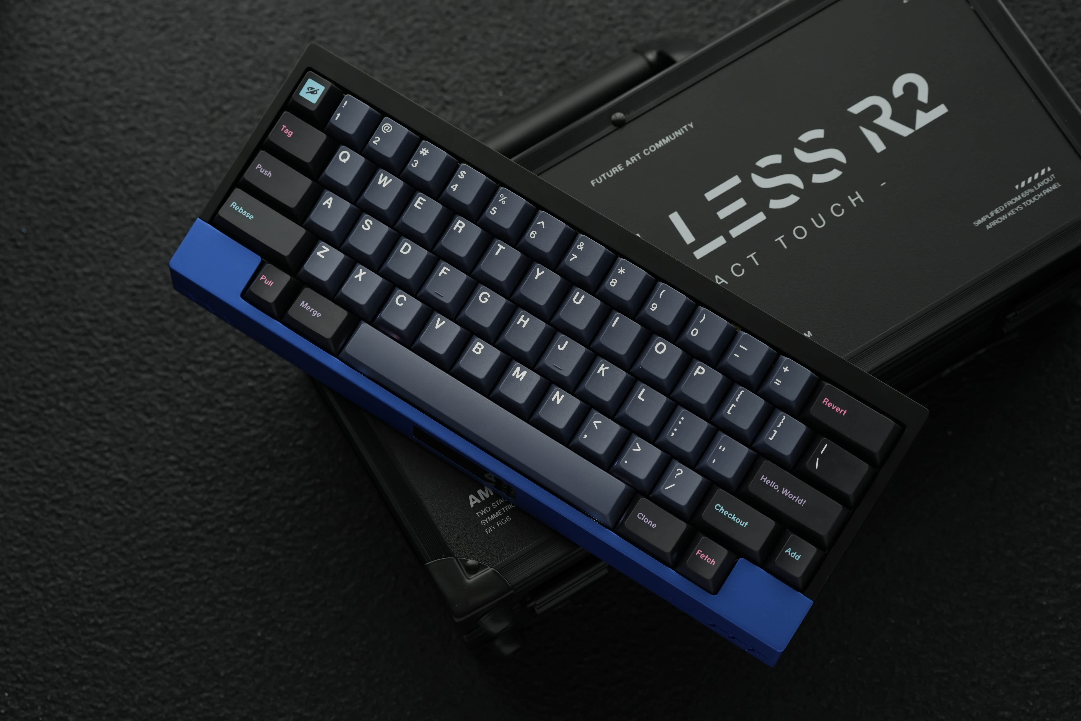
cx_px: 540
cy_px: 360
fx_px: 2102
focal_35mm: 70
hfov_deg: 28.8
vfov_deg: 19.5
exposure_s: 1/200
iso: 800
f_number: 5.6
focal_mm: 70
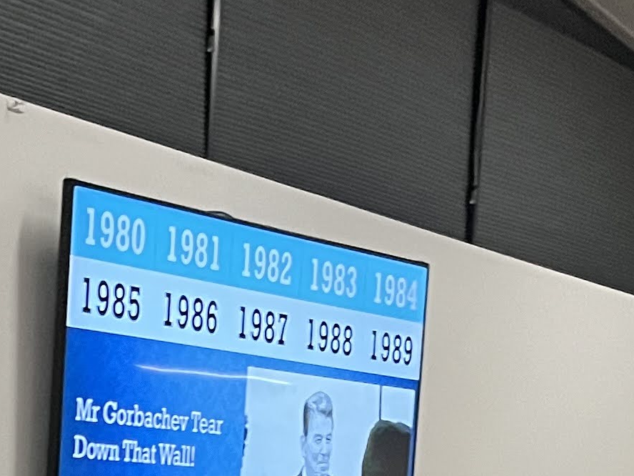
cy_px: 1021
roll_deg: -1.2
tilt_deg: -10.4
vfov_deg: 11.1
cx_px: -101
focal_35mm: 118
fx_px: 2161
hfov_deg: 16.1
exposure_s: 1/43
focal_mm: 5.1
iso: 500
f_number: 1.6
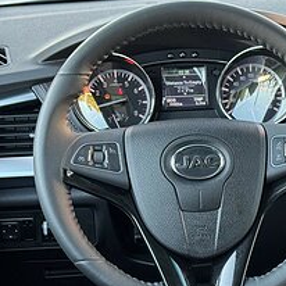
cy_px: 221
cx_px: 258
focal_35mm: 113
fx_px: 1056
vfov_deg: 15.3
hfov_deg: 15.2
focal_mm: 6.76
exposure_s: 1/60
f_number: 1.78
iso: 200
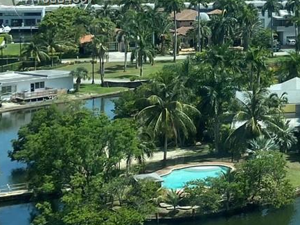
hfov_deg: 16.9
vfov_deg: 15.1
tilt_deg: -1.5
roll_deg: -1.4
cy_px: -1
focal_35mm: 96
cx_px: 540
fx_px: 832
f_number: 1.8
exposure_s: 1/2688
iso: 32
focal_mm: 4.25
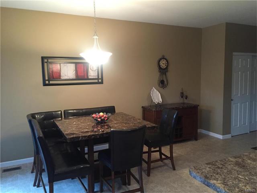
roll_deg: +1.0
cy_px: 96
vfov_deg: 48.2
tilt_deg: -5.2
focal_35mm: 29
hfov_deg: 61.7
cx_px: 128
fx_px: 215
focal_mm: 4.15
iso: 250
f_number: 2.2
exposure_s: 1/30
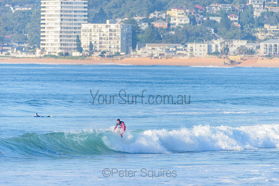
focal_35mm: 500
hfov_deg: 4.1
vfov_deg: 2.8
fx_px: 3876
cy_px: 93
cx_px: 140
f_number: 5.6
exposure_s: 1/2000
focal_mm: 500
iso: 280
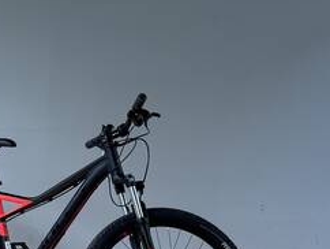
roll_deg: -1.0
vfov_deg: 14.9
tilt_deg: -6.7
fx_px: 945
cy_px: 206
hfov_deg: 19.6
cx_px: 63
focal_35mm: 99
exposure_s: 1/162
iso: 64
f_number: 1.78
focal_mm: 6.86
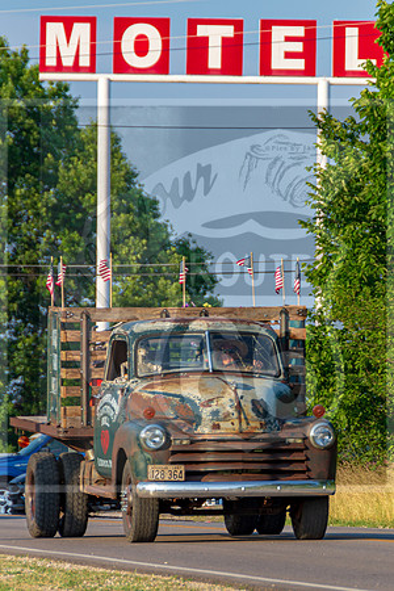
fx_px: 5962
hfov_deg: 3.8
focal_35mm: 363
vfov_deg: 5.7
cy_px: 318
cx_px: 320
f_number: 5.6
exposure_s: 1/320
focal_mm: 150
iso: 100
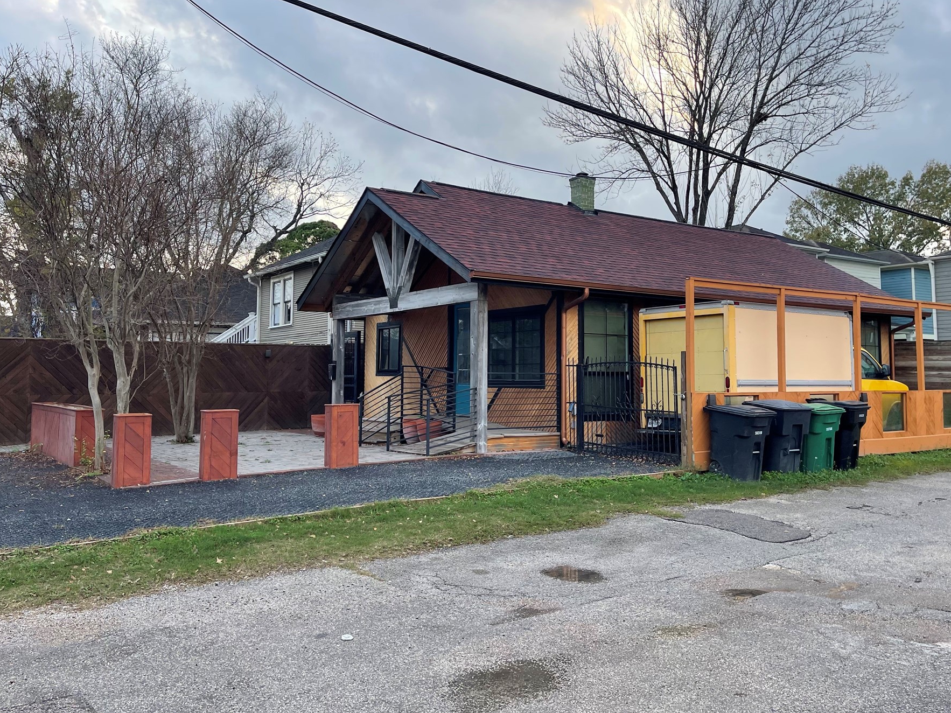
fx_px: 797
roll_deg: -0.9
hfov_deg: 61.6
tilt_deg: +6.5
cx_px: 515
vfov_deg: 48.1
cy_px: 309
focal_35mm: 29
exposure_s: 1/745
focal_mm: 5.1
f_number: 1.6
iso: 32
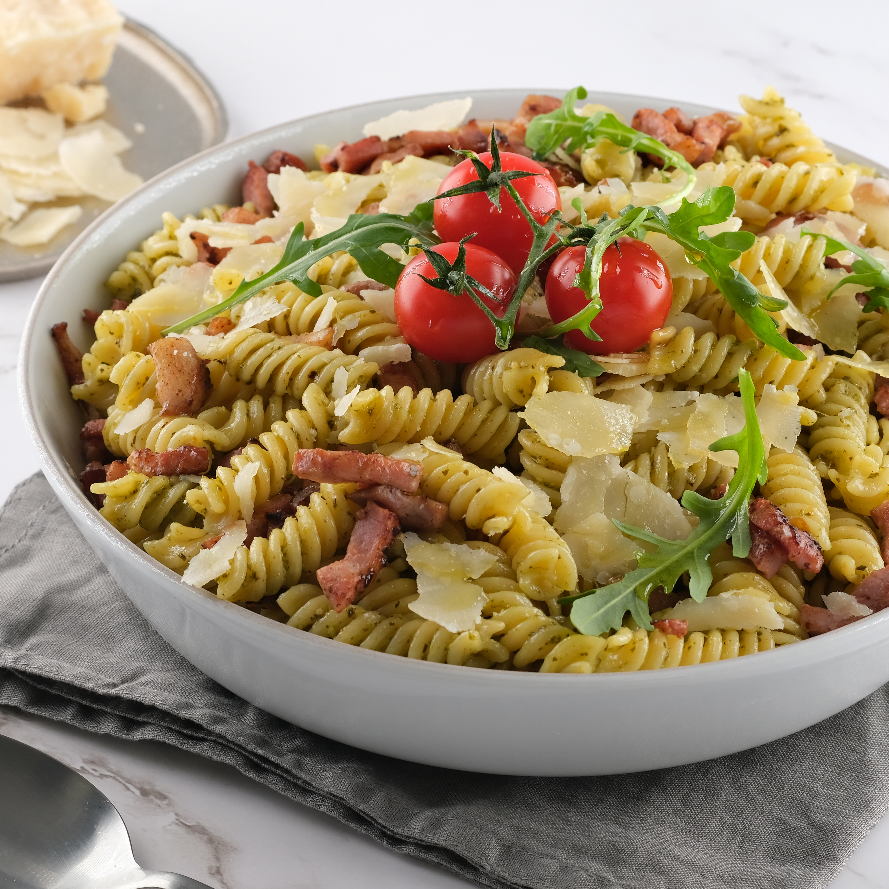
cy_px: 516
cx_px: 468
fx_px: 3923
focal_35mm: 135
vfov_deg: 12.9
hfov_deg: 12.9
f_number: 8
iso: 200
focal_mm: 60
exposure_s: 1/60
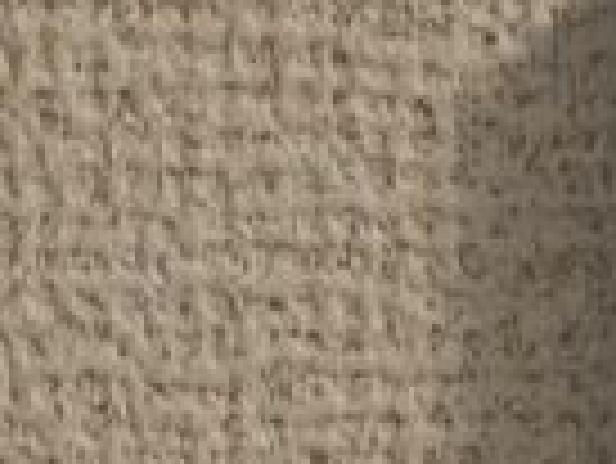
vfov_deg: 4.1
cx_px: 1434
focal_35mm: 357
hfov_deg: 5.4
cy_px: 784
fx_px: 6358
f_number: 1.89
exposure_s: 1/120
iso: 213
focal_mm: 5.43
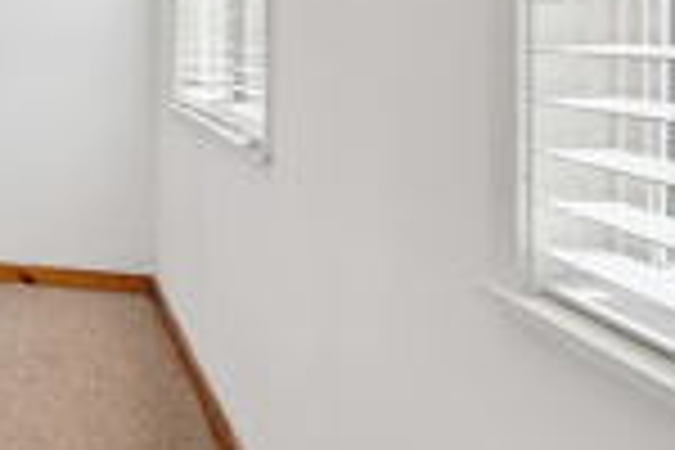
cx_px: -232
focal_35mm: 42
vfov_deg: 31.9
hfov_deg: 32.6
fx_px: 787
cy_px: 248
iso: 320
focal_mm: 14
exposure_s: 1/125
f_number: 8
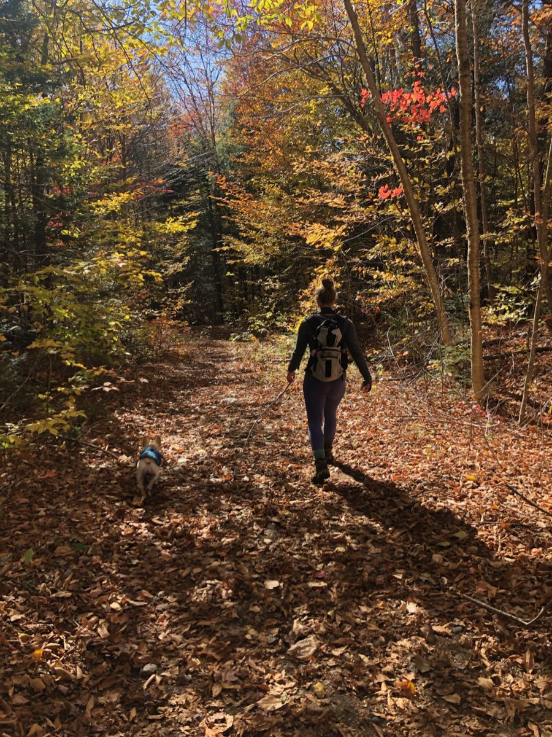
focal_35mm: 28
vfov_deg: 63.4
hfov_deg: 49.7
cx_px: 276
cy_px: 368
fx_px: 595
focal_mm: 3.99
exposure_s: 1/390
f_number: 1.8
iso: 20
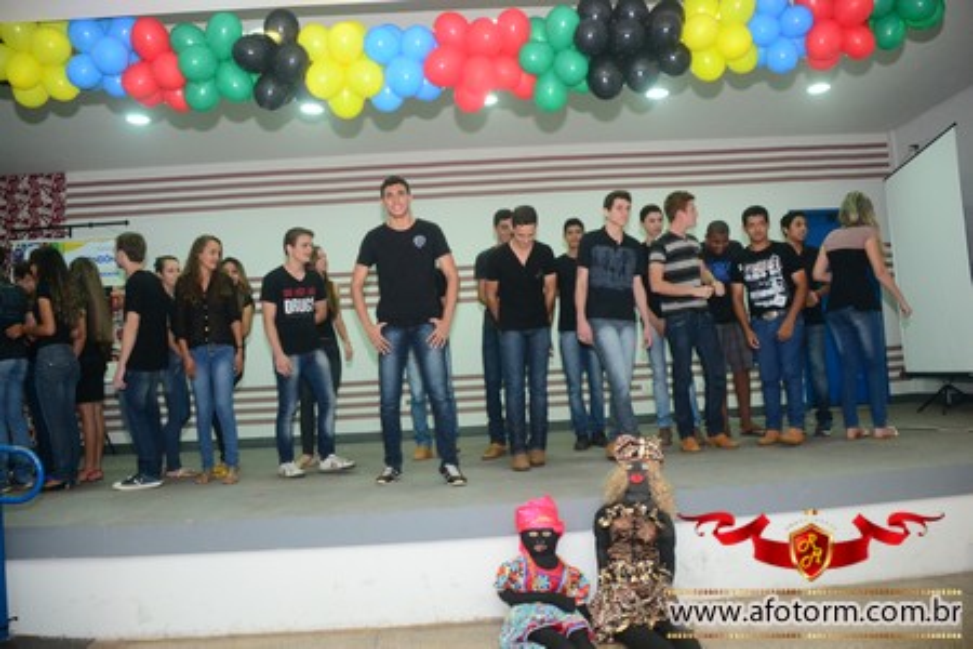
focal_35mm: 30
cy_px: 324
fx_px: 811
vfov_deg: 43.6
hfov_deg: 61.9
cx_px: 486
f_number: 3.5
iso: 1600
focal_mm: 20
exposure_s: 1/160
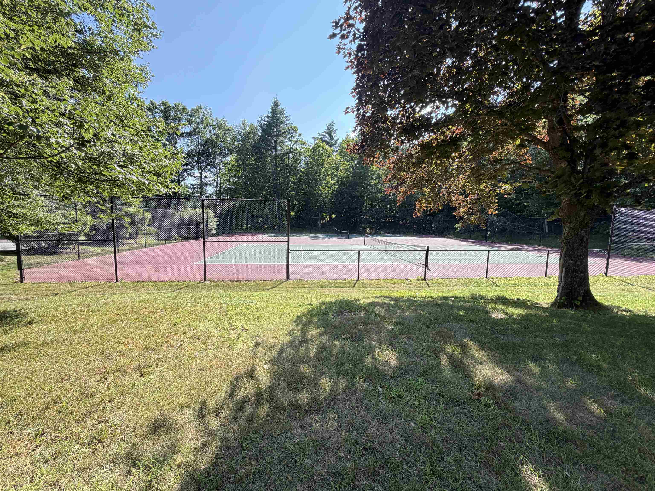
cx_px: 328
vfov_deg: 85.7
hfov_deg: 102.1
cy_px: 246
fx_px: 265
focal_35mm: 14
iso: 50
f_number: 2.2
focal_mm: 2.22
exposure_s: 1/340
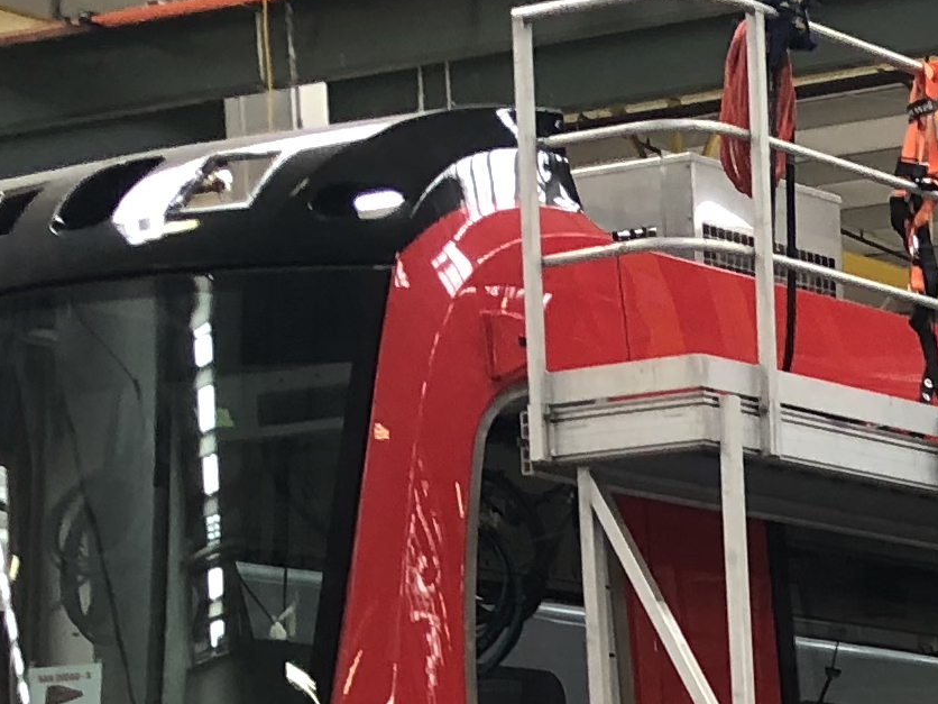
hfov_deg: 13.4
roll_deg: +1.5
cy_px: 1459
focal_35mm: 135
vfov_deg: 10.1
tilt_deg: -6.3
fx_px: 3658
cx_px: 1595
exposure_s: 1/30
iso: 25
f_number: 1.8
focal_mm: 4
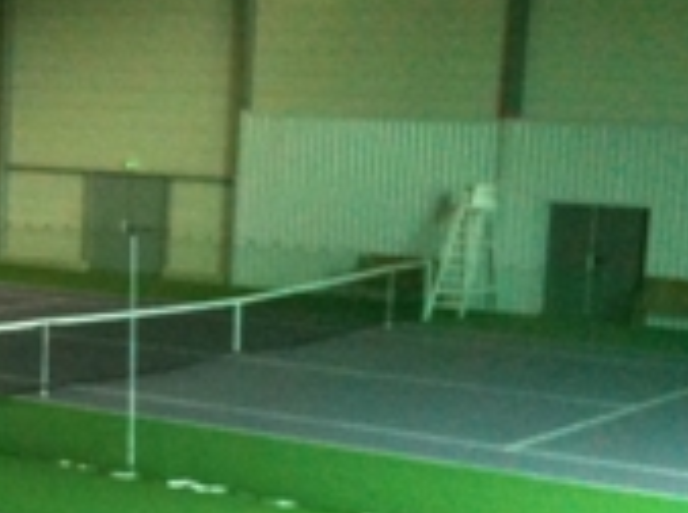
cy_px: 456
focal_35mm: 97
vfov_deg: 15.0
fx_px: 1924
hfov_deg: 19.4
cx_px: -67
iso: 400
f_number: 2.8
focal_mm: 3.85
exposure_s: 1/17
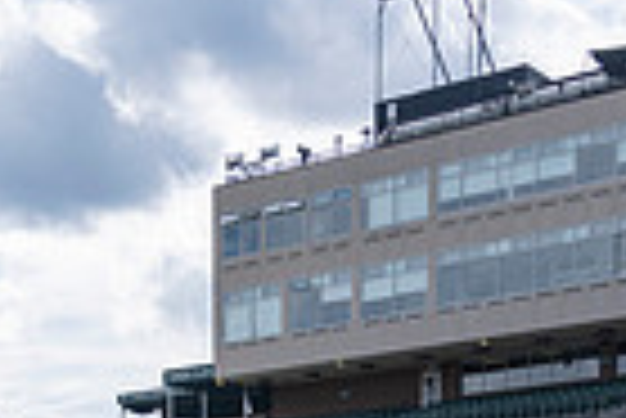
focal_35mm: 100
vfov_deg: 12.2
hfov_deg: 20.0
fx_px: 1741
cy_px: 838
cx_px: 72
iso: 200
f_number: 5
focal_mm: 24
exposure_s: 1/1600
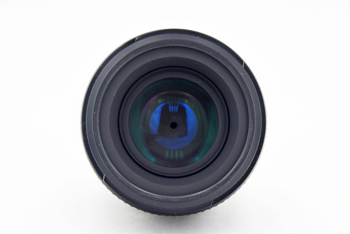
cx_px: 175
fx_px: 1176
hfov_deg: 16.9
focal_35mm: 121
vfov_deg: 11.3
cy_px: 117
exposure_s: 1/100
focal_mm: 80
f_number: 8
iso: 1000
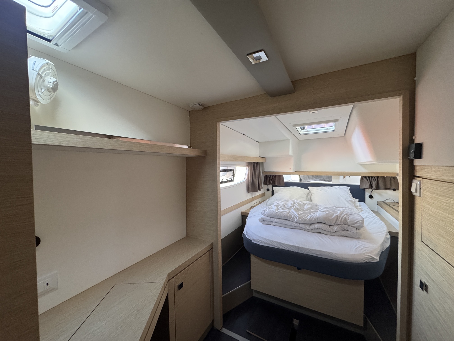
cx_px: 227
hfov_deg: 102.1
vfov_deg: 85.7
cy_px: 170
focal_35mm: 14
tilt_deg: -1.5
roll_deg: +1.0
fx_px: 184
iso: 320
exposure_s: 1/75
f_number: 2.2
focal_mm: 2.22
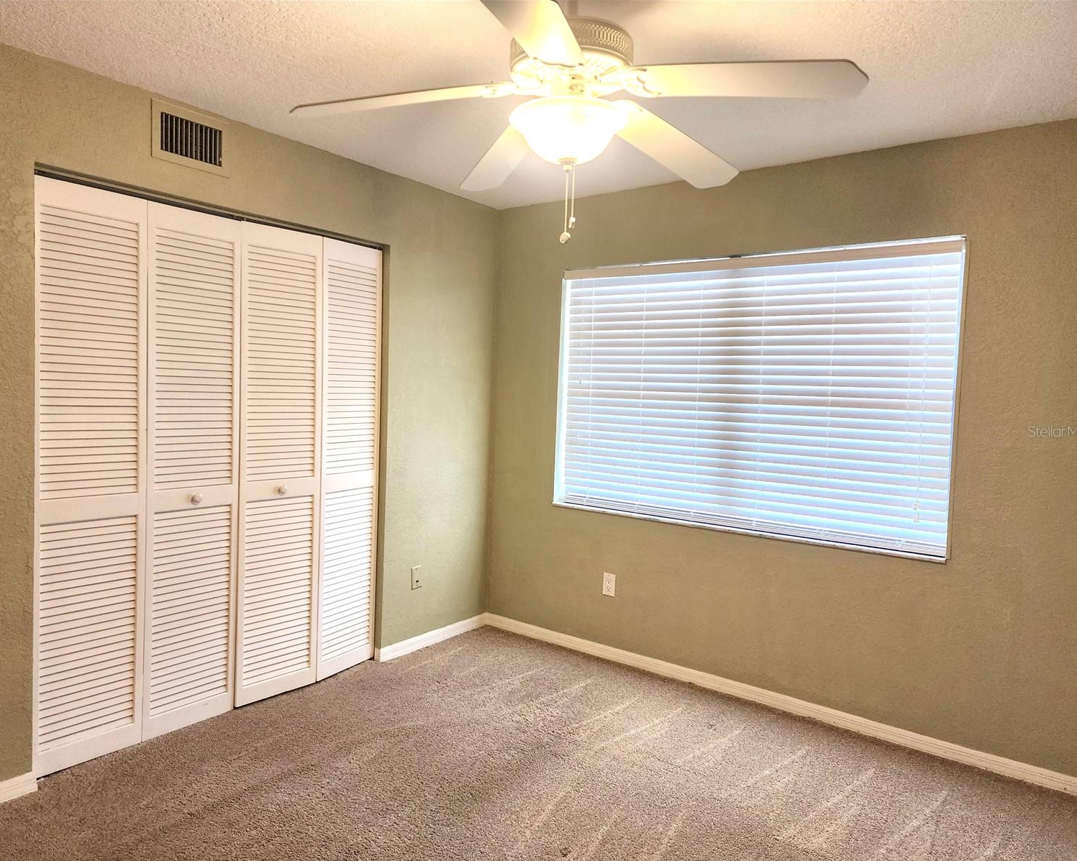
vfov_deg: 58.8
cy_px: 431
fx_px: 765
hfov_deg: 70.3
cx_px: 520
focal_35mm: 24
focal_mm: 6.4
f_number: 1.8
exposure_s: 1/120
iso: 200
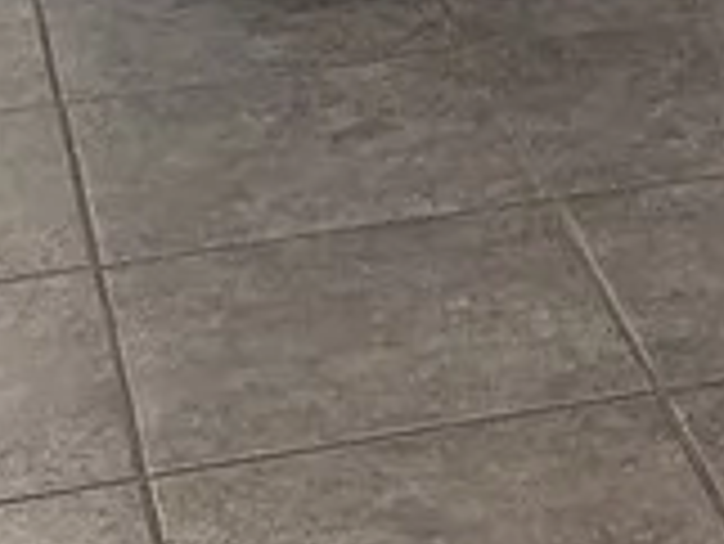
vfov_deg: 7.9
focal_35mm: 165
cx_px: 908
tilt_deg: -4.7
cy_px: -998
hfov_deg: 11.7
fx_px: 3454
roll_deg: +0.5
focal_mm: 4.25
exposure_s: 1/60
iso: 160
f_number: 1.8
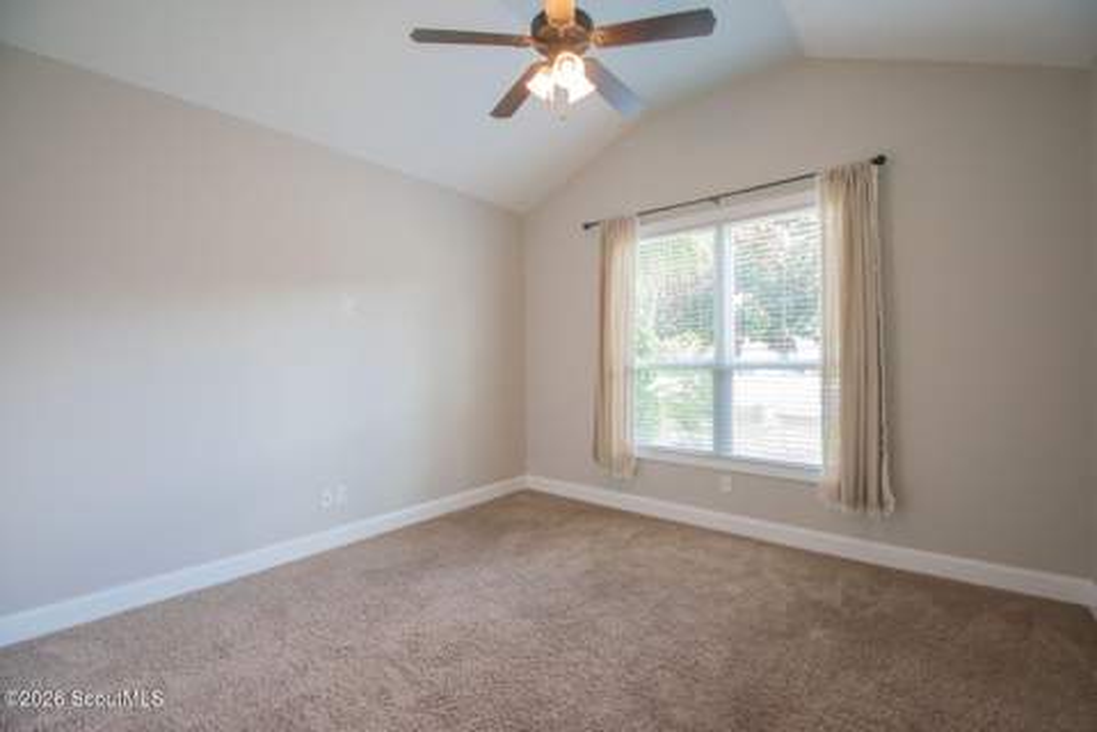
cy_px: 366
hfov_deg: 100.2
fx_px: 459
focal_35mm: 15
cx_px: 548
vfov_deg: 77.1
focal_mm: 10
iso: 1250
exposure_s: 1/100
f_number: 4
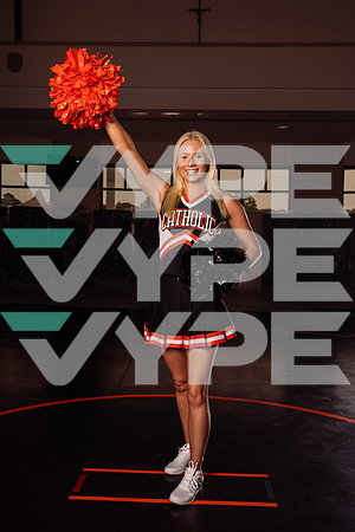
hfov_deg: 36.9
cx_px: 178
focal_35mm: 36
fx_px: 532
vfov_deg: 53.1
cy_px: 266
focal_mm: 36
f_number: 7.1
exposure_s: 1/200
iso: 100
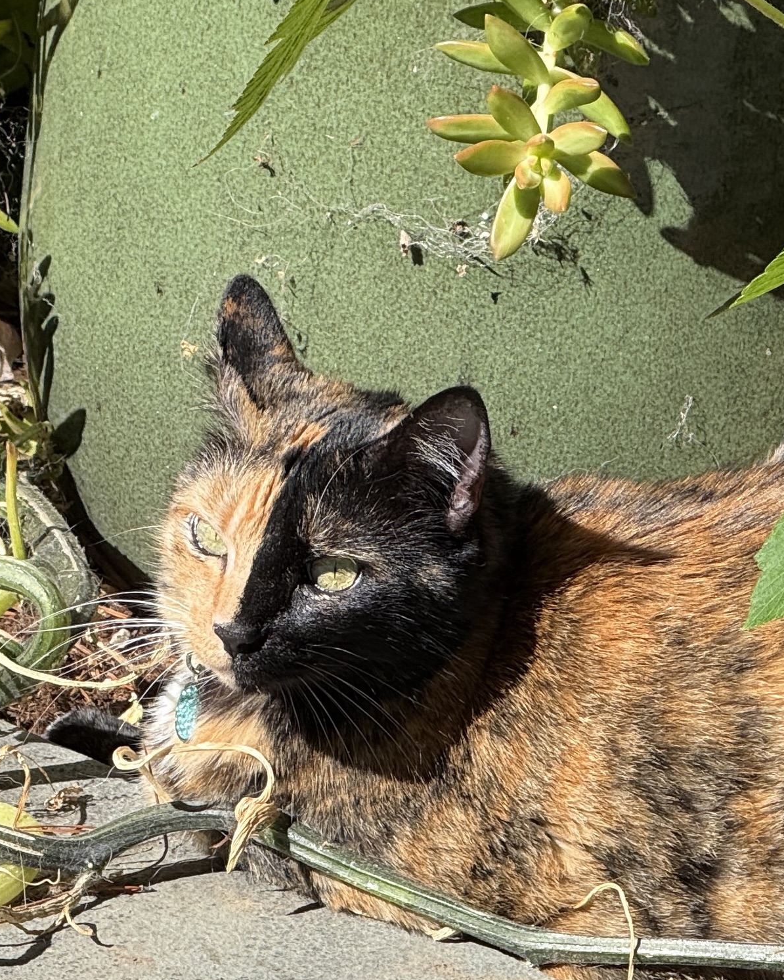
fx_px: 4553
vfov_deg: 12.3
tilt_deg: -21.4
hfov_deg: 9.8
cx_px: 227
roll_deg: -4.3
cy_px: 491
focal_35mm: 157
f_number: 2.8
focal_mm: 15.66
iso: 50
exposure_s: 1/707
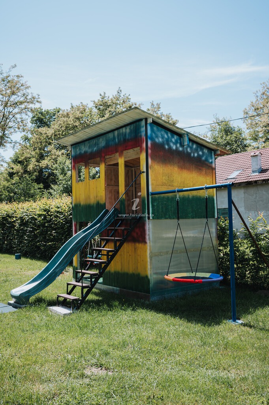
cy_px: 202
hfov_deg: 37.8
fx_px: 393
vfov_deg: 54.5
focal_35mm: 35
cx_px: 134
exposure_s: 1/160
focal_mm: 35
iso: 100
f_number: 6.3
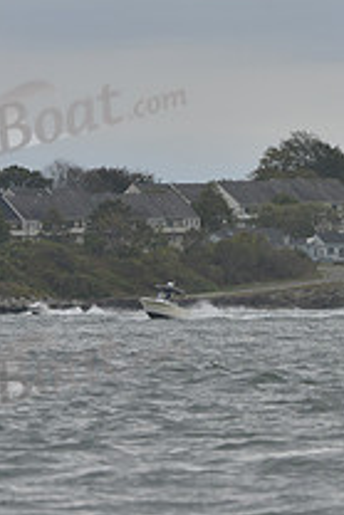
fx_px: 9587
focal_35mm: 670
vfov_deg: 3.1
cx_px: 316
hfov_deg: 2.1
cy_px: -30
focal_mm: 240
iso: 400
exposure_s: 1/1000
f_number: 8
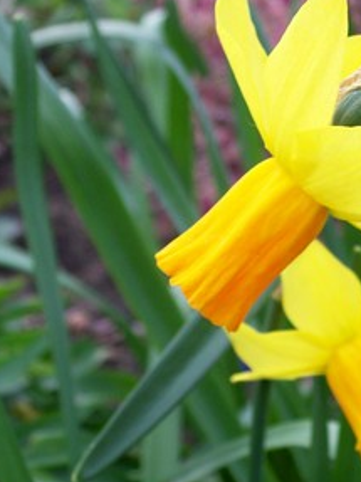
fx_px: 1197
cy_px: 222
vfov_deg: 22.8
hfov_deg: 17.1
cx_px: 267
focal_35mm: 86
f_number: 3.4
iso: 80
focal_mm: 9.4
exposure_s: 1/78.2
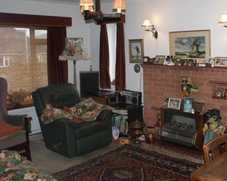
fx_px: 262
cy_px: 80
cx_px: 173
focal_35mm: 39
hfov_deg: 45.1
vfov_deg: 38.2
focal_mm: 18
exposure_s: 1/60
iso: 400
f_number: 5.6
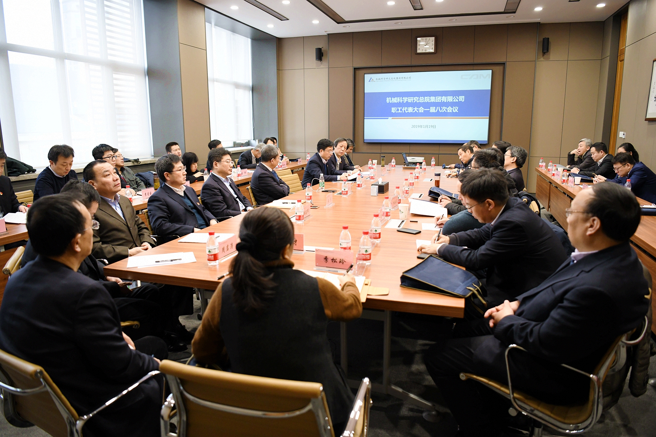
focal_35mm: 24
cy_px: 218
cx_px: 328
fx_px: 437
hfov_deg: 73.7
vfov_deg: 53.1
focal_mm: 24
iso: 2000
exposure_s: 1/160
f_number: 2.8
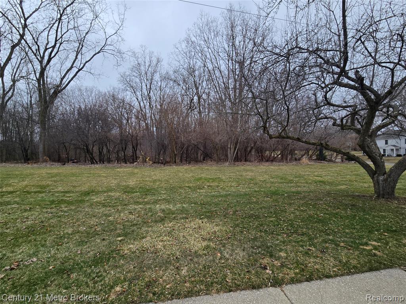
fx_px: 152
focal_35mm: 13
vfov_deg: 89.9
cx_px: 203
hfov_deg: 106.2
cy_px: 152
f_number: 2.2
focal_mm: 2.2
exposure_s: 1/655
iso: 50
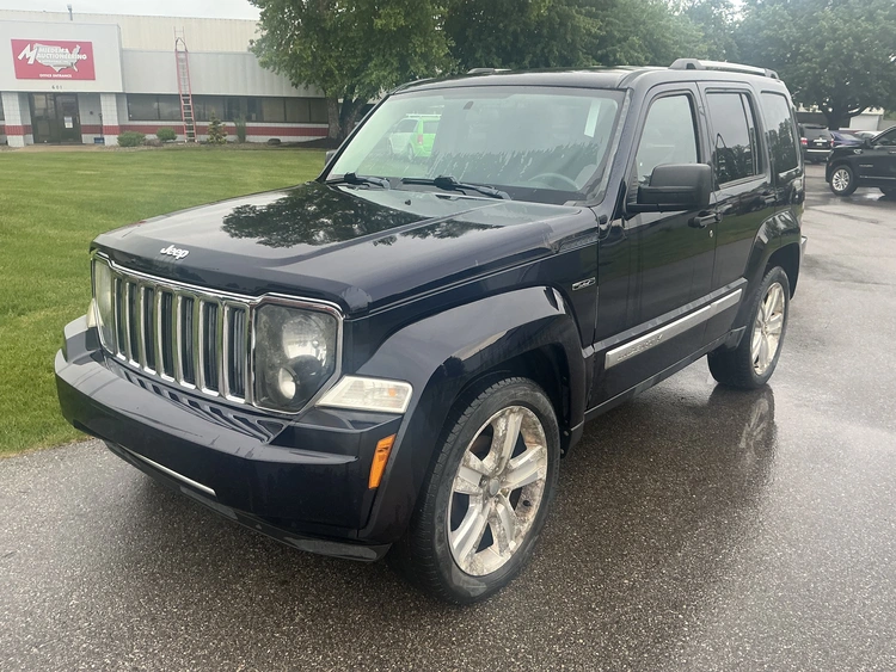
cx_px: 448
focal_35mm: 28
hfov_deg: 63.4
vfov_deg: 49.8
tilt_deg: -16.3
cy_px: 336
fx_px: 725
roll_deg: -1.6
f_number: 1.8
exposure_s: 1/122
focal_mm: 3
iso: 40
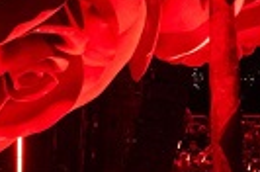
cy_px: 328
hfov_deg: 4.2
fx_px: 3422
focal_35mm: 475
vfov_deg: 2.9
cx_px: -569
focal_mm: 70
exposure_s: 1/200
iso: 10000
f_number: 5
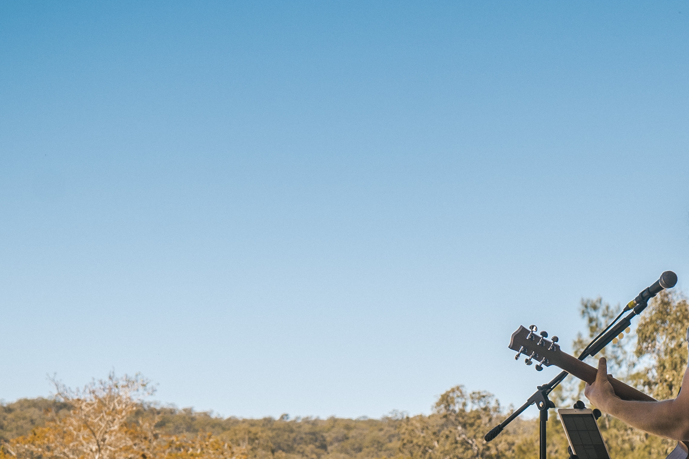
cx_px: 440
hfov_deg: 18.1
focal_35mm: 113
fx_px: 2163
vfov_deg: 12.0
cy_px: 452
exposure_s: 1/1250
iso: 250
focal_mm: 43
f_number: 4.5
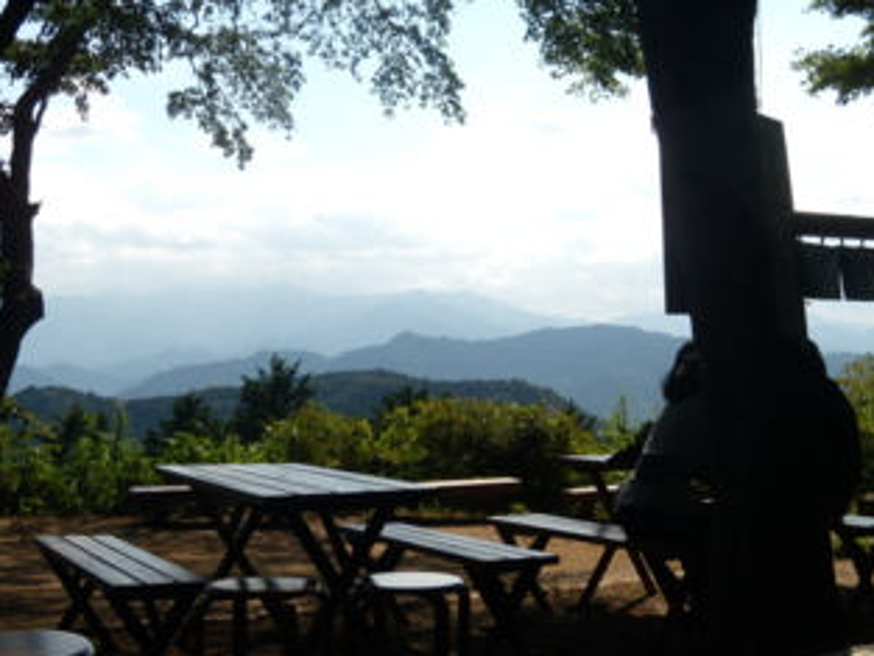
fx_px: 1162
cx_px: 464
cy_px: 346
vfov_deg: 31.5
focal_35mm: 46
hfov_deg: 41.2
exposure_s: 1/200
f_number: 8.5
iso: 80
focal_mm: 6.4
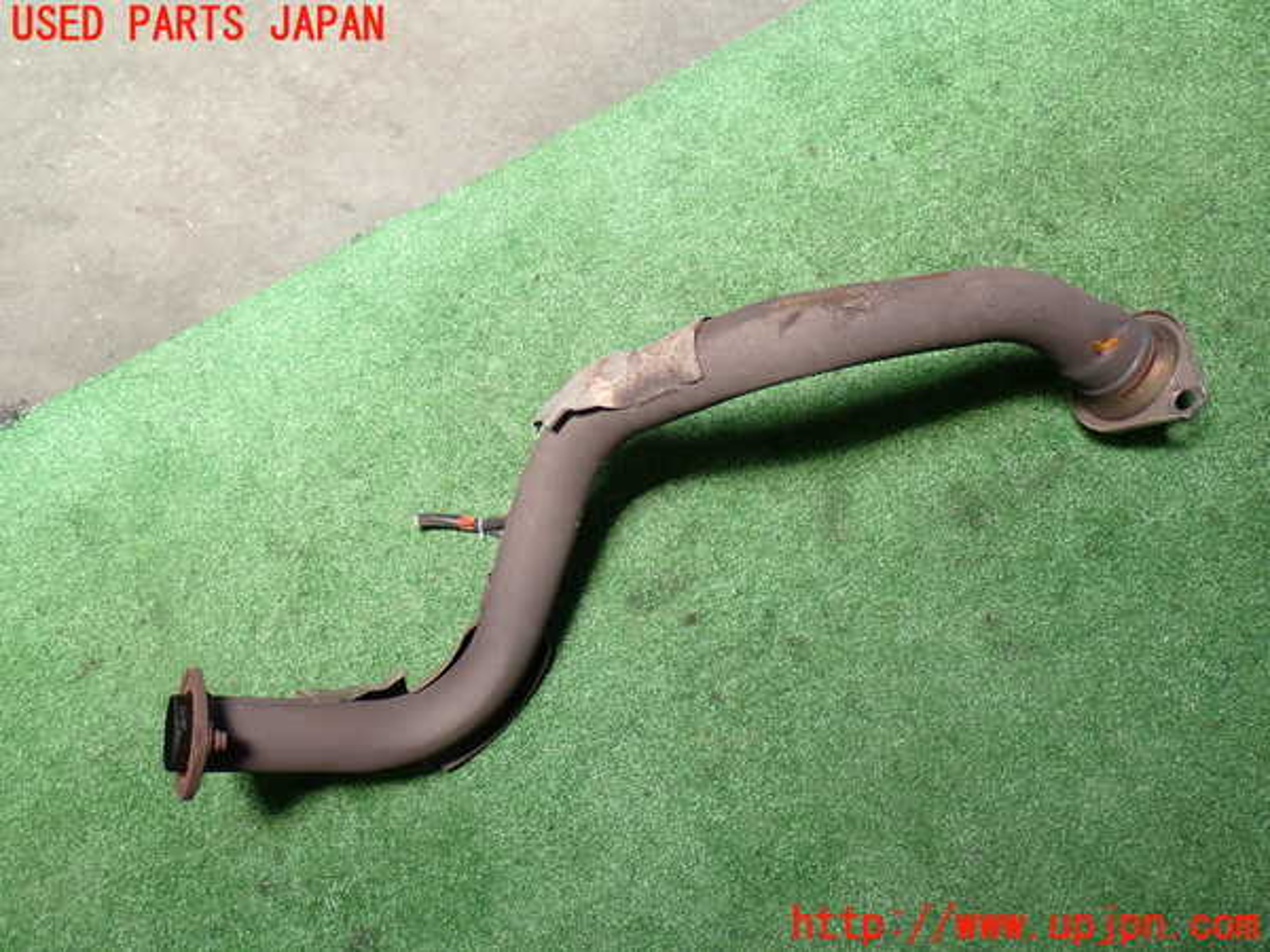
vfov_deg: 32.9
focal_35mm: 44
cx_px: 635
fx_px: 1614
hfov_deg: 42.9
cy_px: 476
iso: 125
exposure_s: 1/80
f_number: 2.9
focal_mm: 7.84
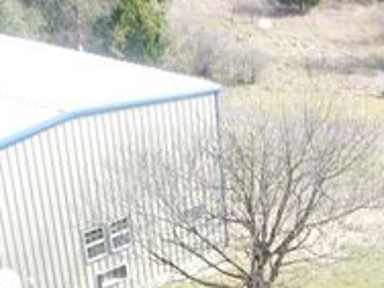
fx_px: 1209
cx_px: 400
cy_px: 754
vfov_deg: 10.9
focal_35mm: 109
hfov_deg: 17.5
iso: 100
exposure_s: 1/246
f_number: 2.8
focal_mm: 3.61
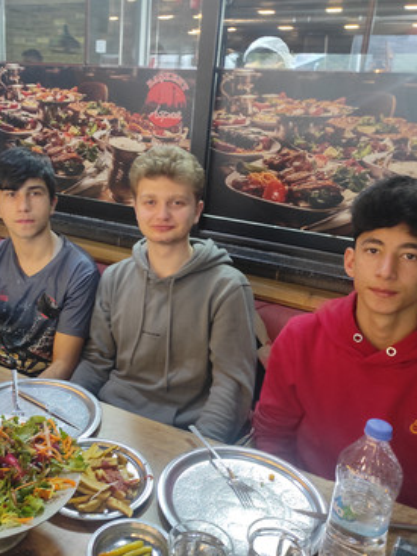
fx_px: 546
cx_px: 133
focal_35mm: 34
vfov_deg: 54.0
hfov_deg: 41.1
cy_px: 282
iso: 522
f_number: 1.89
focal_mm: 5.43
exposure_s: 1/33
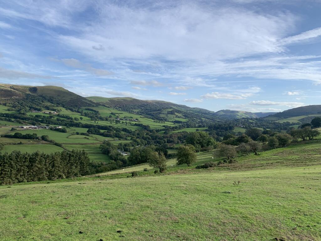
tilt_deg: -2.2
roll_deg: -4.1
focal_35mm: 26
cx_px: 160
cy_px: 120
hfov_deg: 67.3
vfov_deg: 53.1
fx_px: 241
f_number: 1.8
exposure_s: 1/2257
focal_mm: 4.25
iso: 25
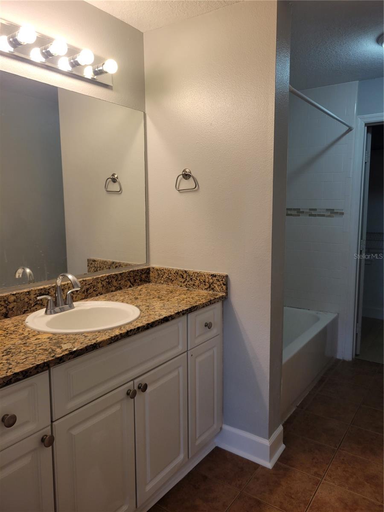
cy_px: 256
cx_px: 192
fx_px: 385
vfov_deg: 67.3
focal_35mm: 26
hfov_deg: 53.1
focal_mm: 5.4
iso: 80
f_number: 1.8
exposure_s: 1/120
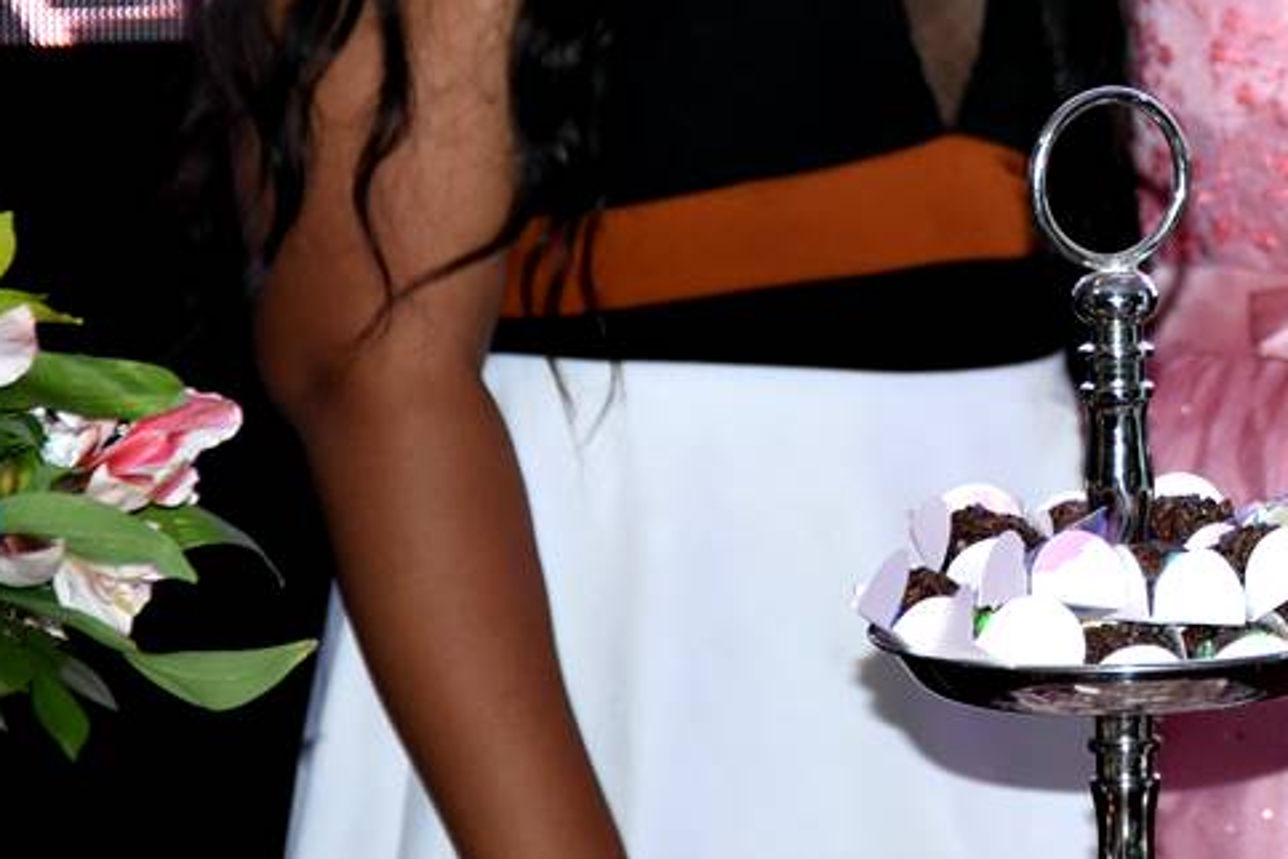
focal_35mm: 261
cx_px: 1459
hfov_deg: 7.8
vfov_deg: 5.3
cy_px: -24
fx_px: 9337
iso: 1600
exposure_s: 1/80
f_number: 5
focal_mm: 70
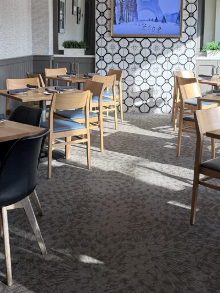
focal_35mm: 48
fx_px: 407
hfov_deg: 30.2
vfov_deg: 38.8
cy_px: 80
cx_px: 124
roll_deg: -0.2
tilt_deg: -9.8
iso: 80
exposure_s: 1/257
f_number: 1.78
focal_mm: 6.76
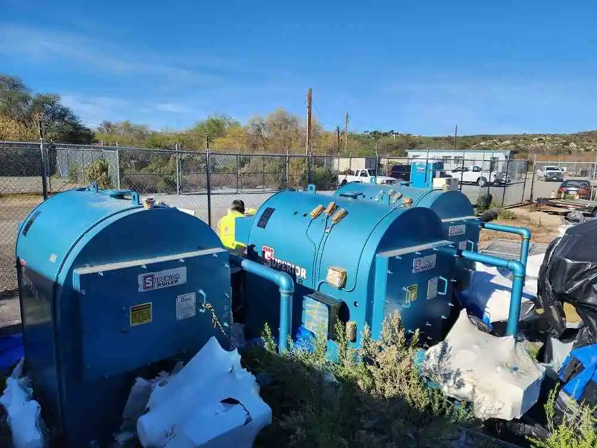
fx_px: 397
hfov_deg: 73.9
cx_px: 298
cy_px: 224
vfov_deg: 58.9
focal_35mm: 23
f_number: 1.8
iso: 12
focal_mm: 6.4
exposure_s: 1/1099
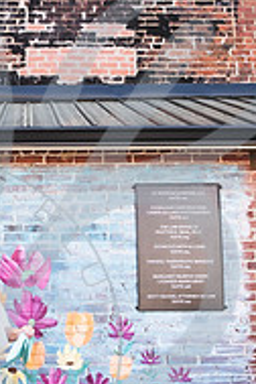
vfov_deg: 35.1
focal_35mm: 57
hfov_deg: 23.2
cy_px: 191
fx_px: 608
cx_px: 24
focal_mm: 24
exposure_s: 1/400
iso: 100
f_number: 2.8
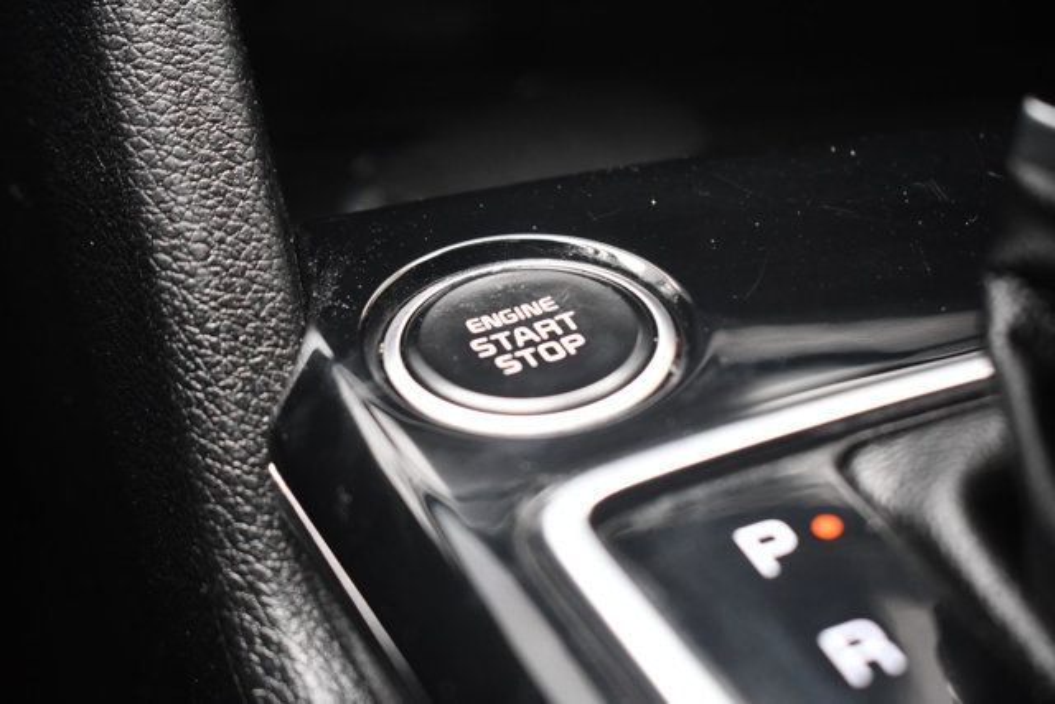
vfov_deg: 19.7
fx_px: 2022
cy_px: 352
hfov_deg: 29.2
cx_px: 528
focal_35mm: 69
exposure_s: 1/125
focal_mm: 46
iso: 2000
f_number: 5.3
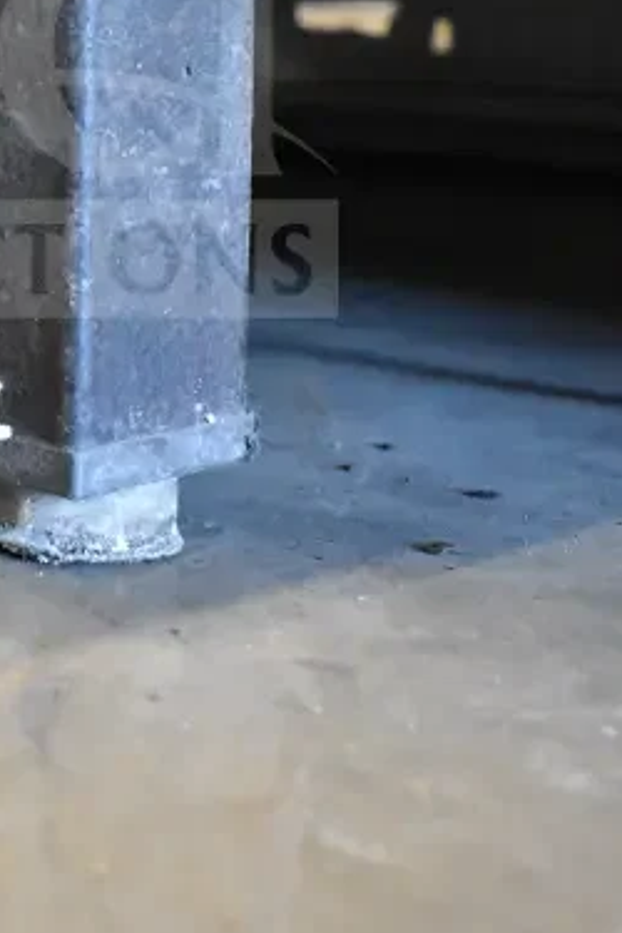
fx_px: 2183
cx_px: 57
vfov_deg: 23.6
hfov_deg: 16.0
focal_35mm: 84
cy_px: 121
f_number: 4.5
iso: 6400
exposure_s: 1/80
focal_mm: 23
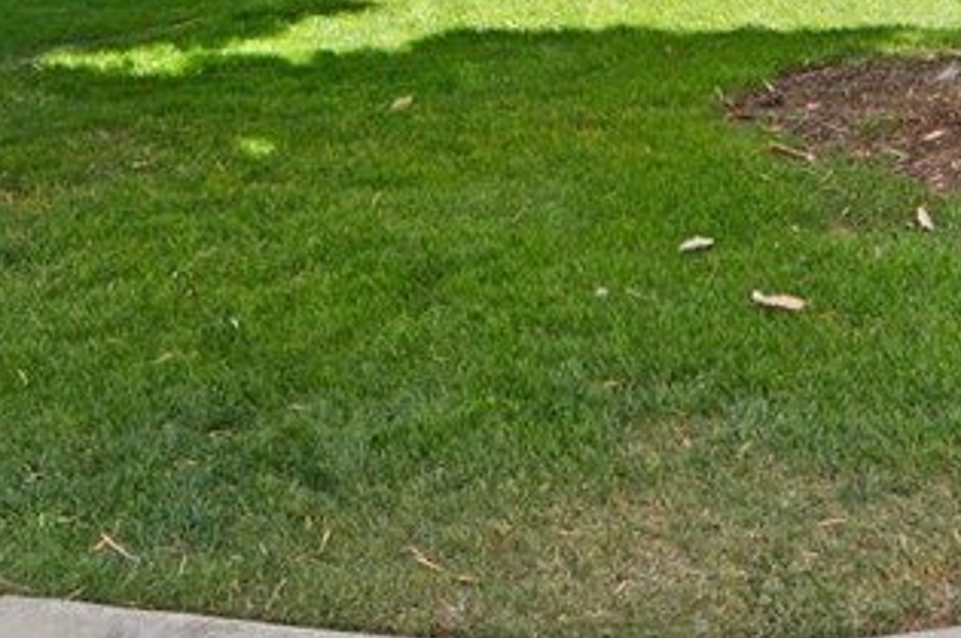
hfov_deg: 37.1
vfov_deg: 21.2
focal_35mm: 54
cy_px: -324
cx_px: 424
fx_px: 1429
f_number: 4
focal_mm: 11
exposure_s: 1/1000
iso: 100
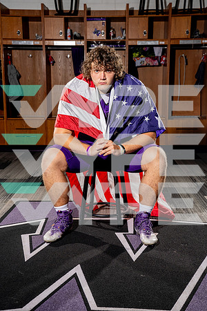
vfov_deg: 39.6
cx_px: 104
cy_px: 156
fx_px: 431
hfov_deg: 27.0
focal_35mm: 50
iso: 100
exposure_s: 1/250
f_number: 5.6
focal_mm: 50
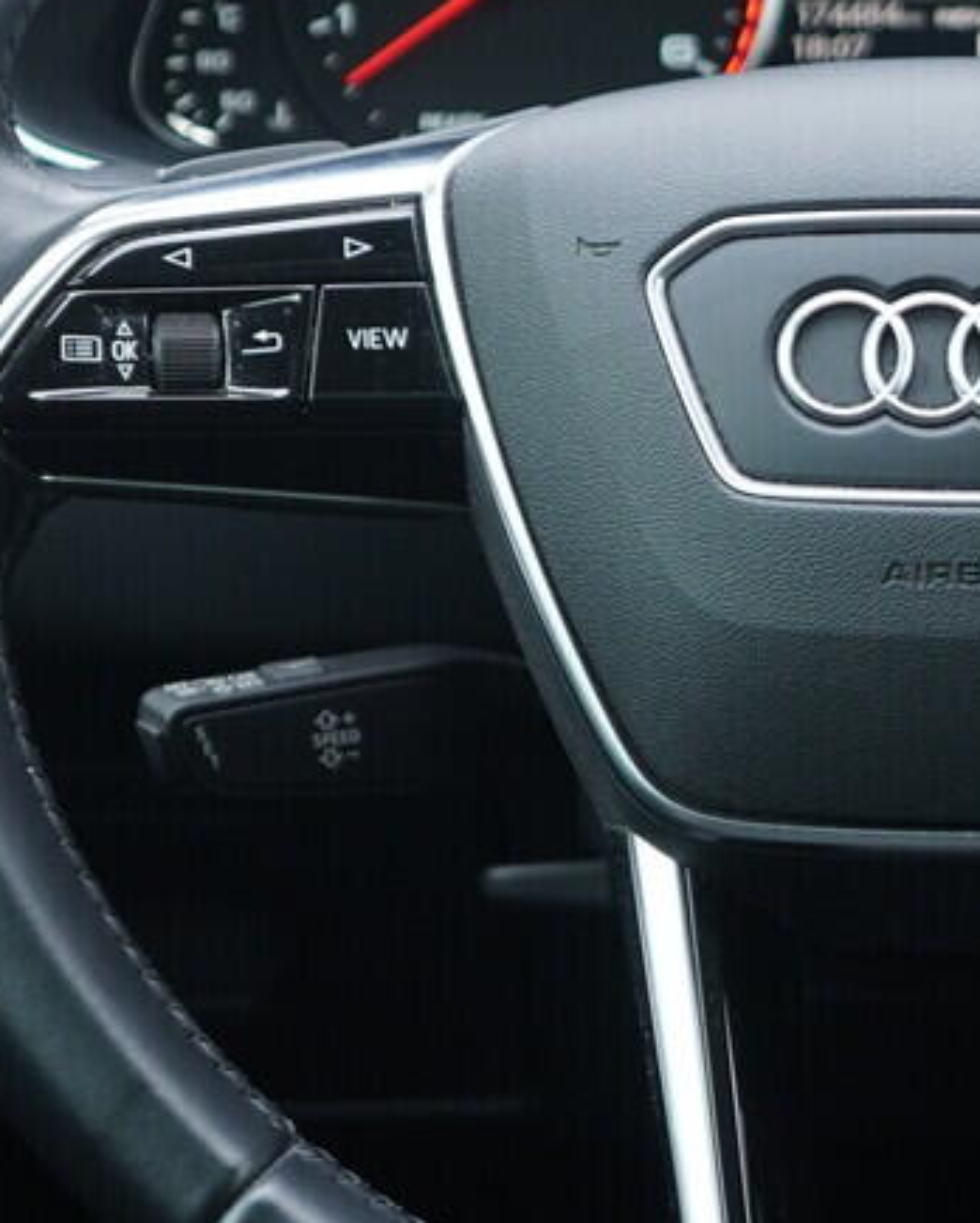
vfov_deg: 17.1
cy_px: 372
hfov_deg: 13.6
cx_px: 972
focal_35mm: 112
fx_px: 4055
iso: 320
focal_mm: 24
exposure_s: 1/40
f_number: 2.8
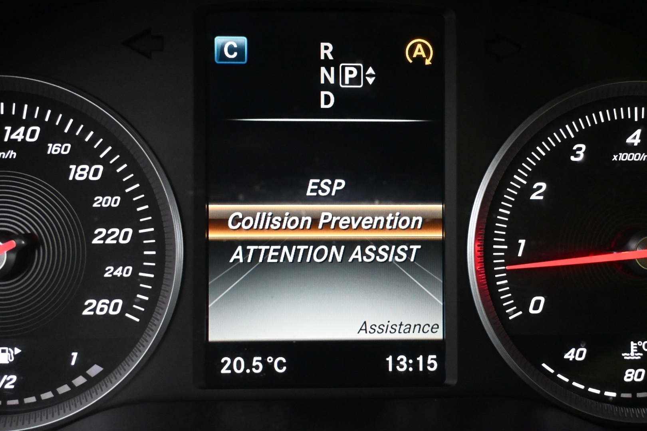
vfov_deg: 36.2
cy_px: 216
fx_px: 660
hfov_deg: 52.2
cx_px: 324
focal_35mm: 37
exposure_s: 1/60
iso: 7200
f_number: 4.2
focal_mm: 24.5
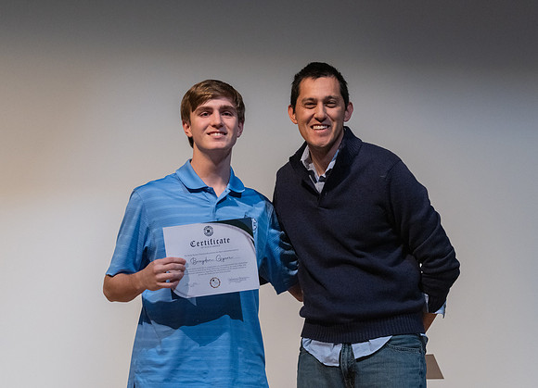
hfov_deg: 10.0
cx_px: 289
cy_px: 197
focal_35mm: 200
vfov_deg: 7.3
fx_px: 3064
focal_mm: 164
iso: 5000
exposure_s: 1/320
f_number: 4
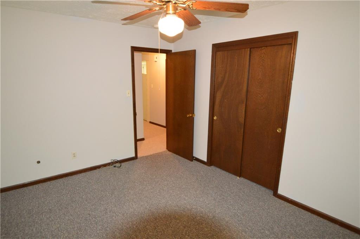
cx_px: 180
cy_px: 120
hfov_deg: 85.5
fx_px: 195
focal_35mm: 20
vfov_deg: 63.1
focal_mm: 13
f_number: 3.8
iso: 2000
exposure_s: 1/60
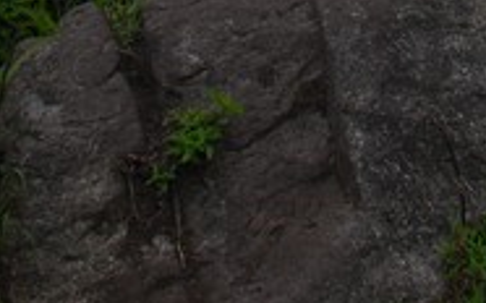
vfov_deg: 8.4
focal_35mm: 130
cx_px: 414
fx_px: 1721
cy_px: -624
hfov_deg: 15.9
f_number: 10
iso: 100
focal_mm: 22
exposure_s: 1/125
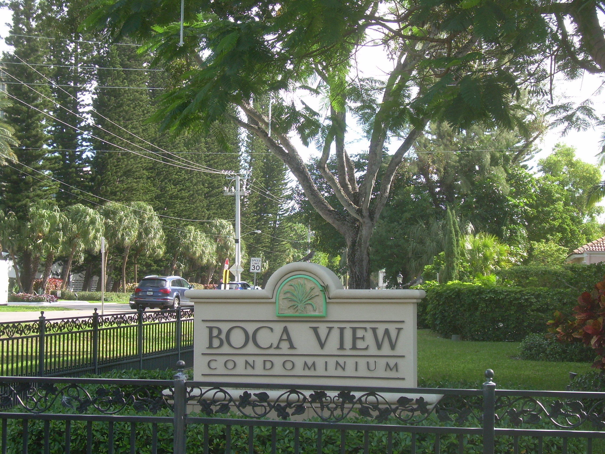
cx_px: 302
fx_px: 1136
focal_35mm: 65
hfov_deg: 29.8
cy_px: 227
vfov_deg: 22.6
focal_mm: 11
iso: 50
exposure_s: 1/193
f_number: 3.6
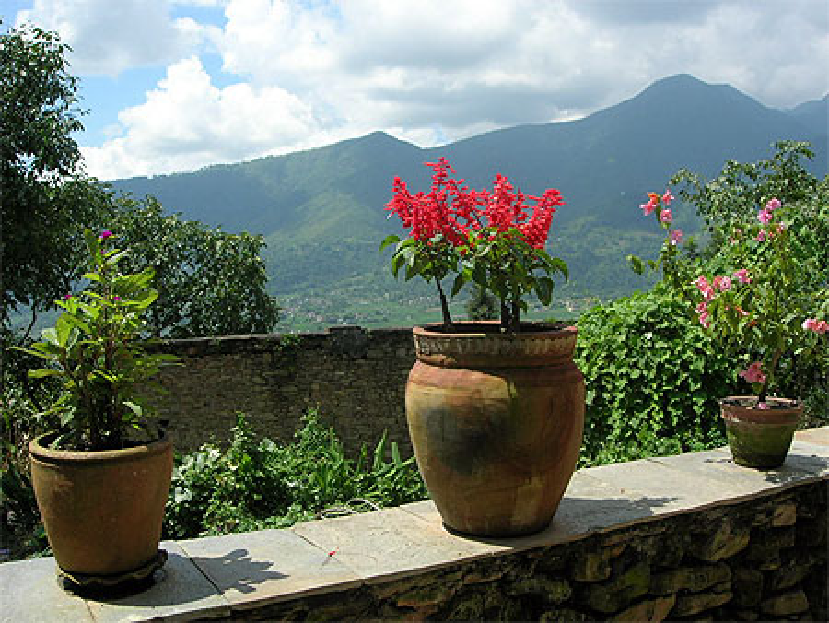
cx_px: 414
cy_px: 312
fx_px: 911
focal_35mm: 38
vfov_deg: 37.8
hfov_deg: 49.0
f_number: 4.8
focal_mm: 7.8
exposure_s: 1/511
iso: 64
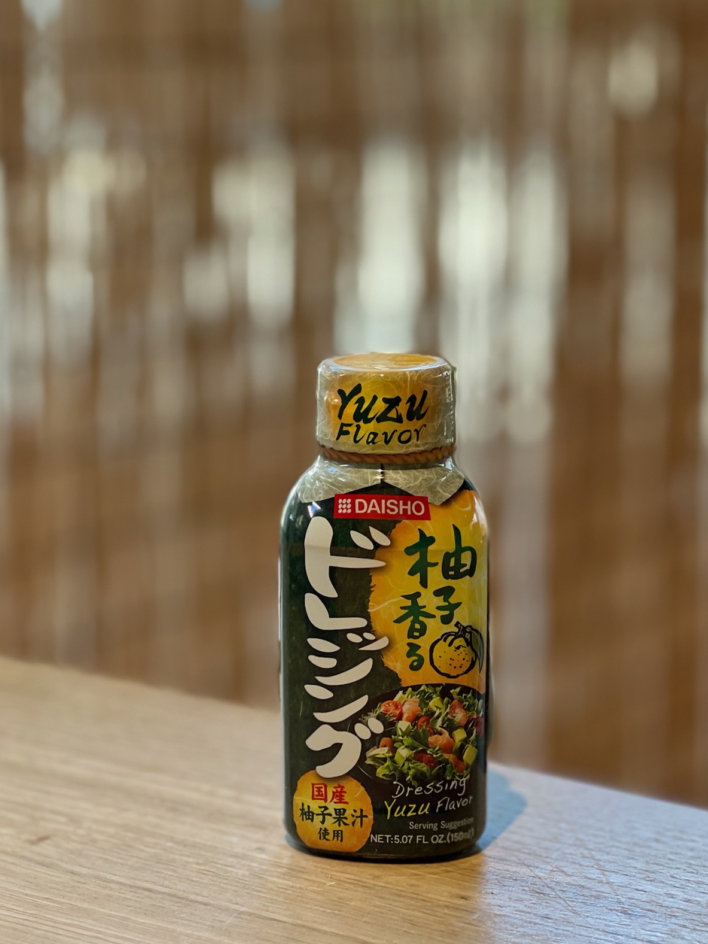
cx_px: 366
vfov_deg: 19.6
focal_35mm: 100
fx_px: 2727
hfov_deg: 14.8
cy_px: 494
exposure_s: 1/33
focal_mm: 9
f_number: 2.8
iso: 100
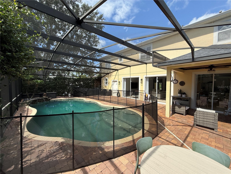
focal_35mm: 14
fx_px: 93
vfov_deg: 85.7
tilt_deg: -2.2
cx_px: 116
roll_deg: -0.3
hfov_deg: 102.1
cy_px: 87
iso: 50
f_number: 2.2
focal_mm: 2.22
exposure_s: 1/888
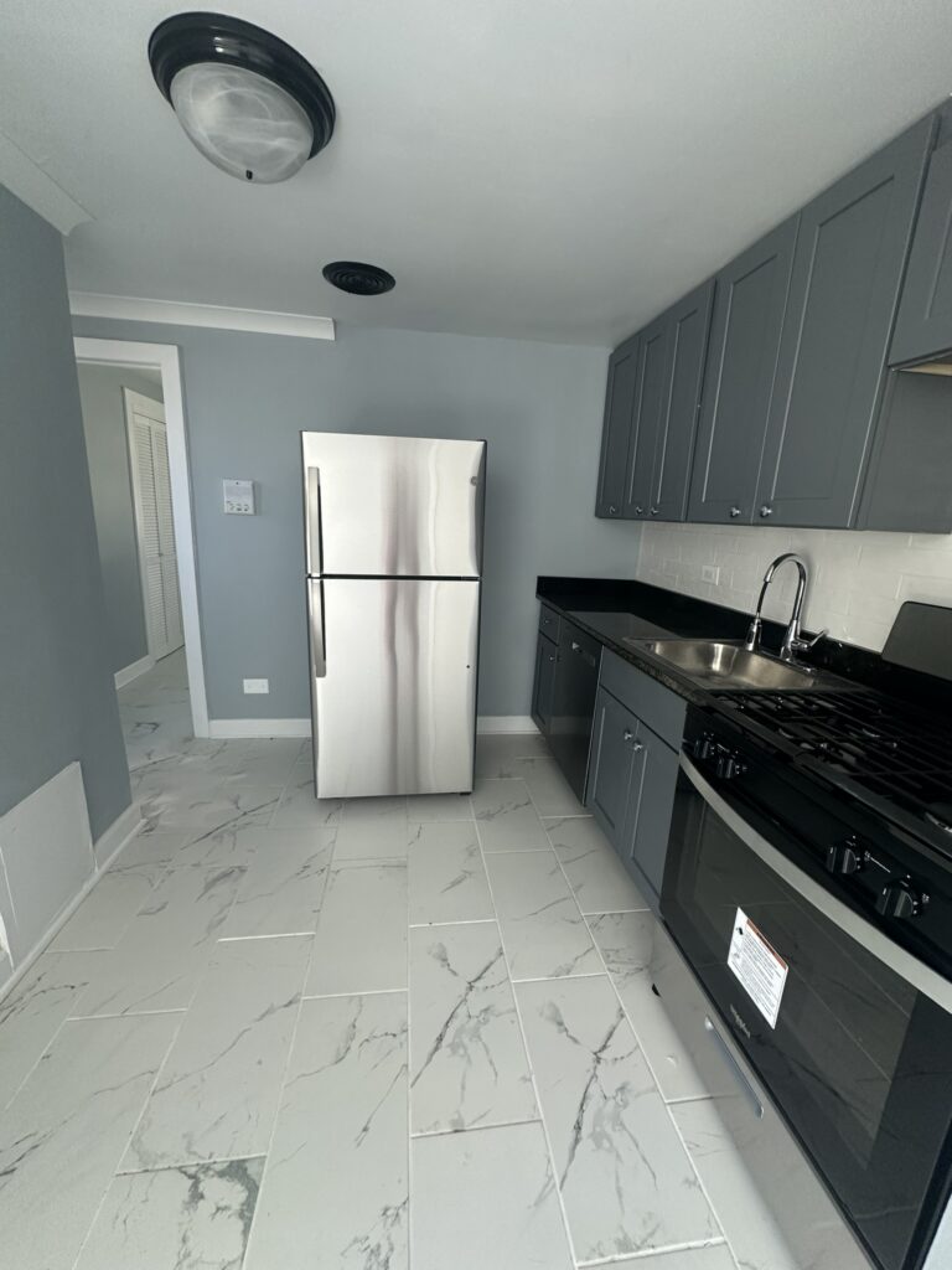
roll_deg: -3.9
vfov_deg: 102.1
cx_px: 476
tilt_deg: -11.4
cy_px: 635
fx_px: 513
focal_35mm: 14
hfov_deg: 85.7
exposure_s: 1/99
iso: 160
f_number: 2.2
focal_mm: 2.22
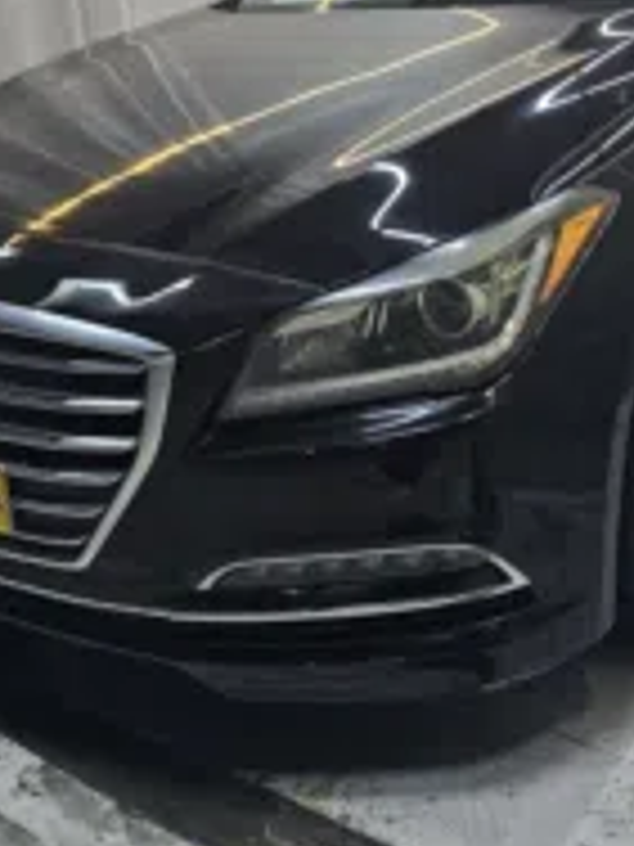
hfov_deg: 29.4
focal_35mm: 49
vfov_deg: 36.9
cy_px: 117
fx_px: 1197
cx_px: 432
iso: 250
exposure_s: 1/100
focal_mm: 6.3
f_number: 1.7
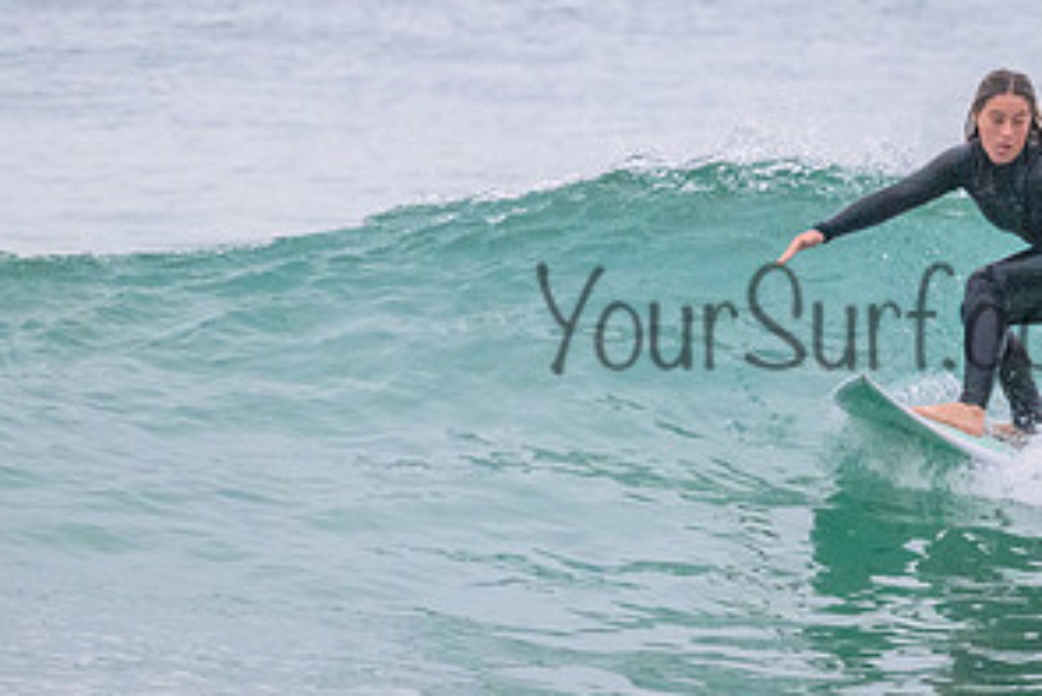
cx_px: 901
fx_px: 45579
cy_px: 288
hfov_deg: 1.3
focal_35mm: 1574
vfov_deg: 0.9
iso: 10000
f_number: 11
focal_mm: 800
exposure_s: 1/1250
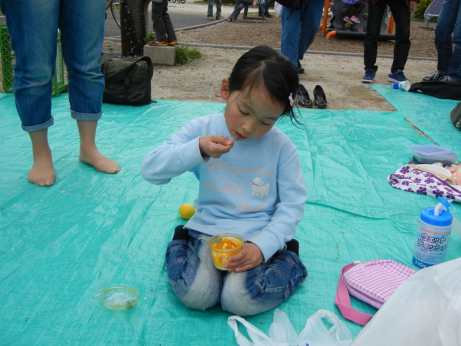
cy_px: 173
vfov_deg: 41.8
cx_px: 230
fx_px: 453
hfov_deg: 54.0
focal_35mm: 34
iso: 160
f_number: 3.6
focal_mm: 6.2
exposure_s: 1/638
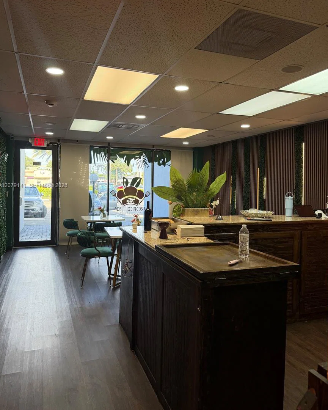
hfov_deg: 54.9
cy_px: 186
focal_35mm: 26
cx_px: 168
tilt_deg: +0.4
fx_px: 315
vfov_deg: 65.9
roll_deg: -1.6
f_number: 1.78
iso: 200
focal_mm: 6.76
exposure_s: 1/199
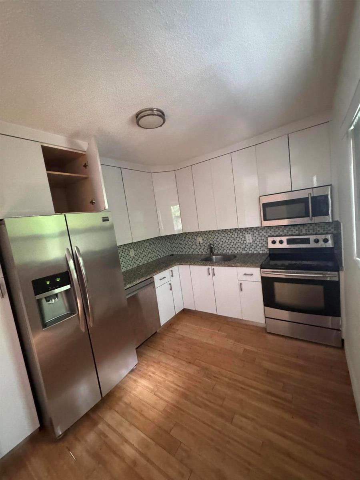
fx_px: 194
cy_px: 240
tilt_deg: -4.9
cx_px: 180
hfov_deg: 85.7
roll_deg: +8.9
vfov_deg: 102.1
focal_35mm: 14
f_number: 2.2
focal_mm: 2.22
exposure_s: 1/52
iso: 1250
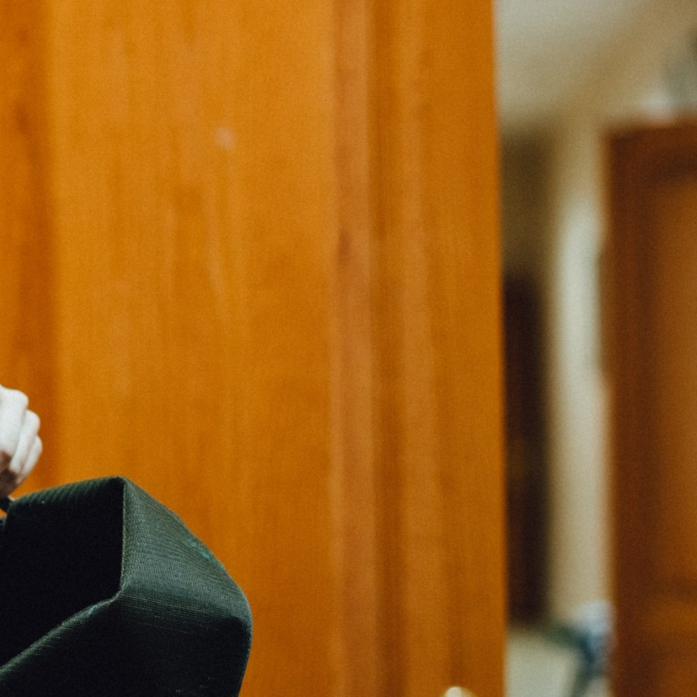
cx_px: -20
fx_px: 2939
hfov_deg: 13.3
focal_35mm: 129
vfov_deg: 13.5
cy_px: 434
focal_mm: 50
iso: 1250
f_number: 1.8
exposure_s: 1/200
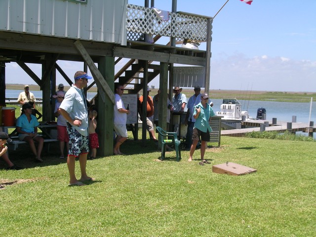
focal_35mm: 50
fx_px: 456
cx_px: 158
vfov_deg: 29.1
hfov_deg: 38.2
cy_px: 118
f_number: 6.8
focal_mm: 10.3
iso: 50
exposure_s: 1/200
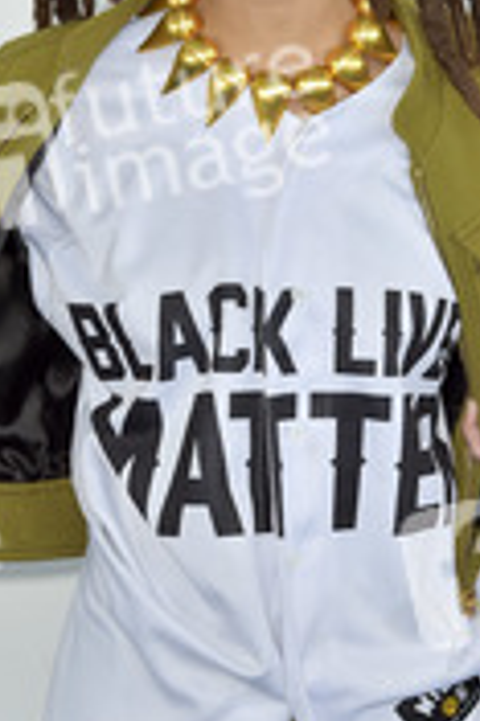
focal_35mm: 264
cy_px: 348
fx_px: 5290
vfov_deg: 7.8
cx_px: 240
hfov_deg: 5.2
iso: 500
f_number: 6.3
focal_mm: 116
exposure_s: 1/320
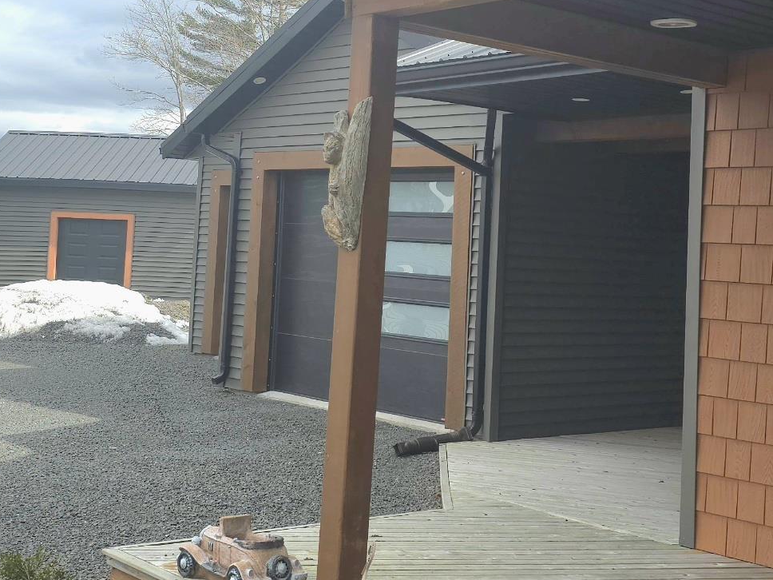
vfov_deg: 25.4
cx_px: 448
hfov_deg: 33.7
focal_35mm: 57
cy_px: 161
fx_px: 1273
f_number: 1.7
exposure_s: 1/333
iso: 12
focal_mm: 6.3
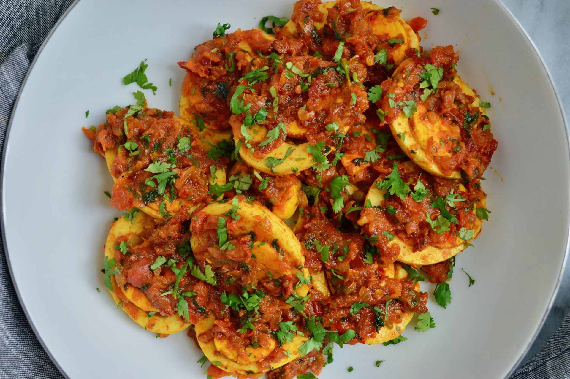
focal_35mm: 52
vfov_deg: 25.7
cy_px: 190
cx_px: 285
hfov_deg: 37.9
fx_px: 831
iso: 400
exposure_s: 1/40
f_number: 5
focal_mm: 35
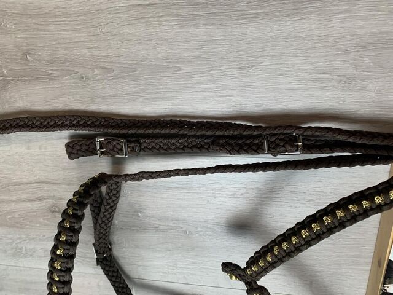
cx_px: 196
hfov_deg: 67.3
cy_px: 148
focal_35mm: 26
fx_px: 295
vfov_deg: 53.1
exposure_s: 1/50
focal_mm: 4.25
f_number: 1.8
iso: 50
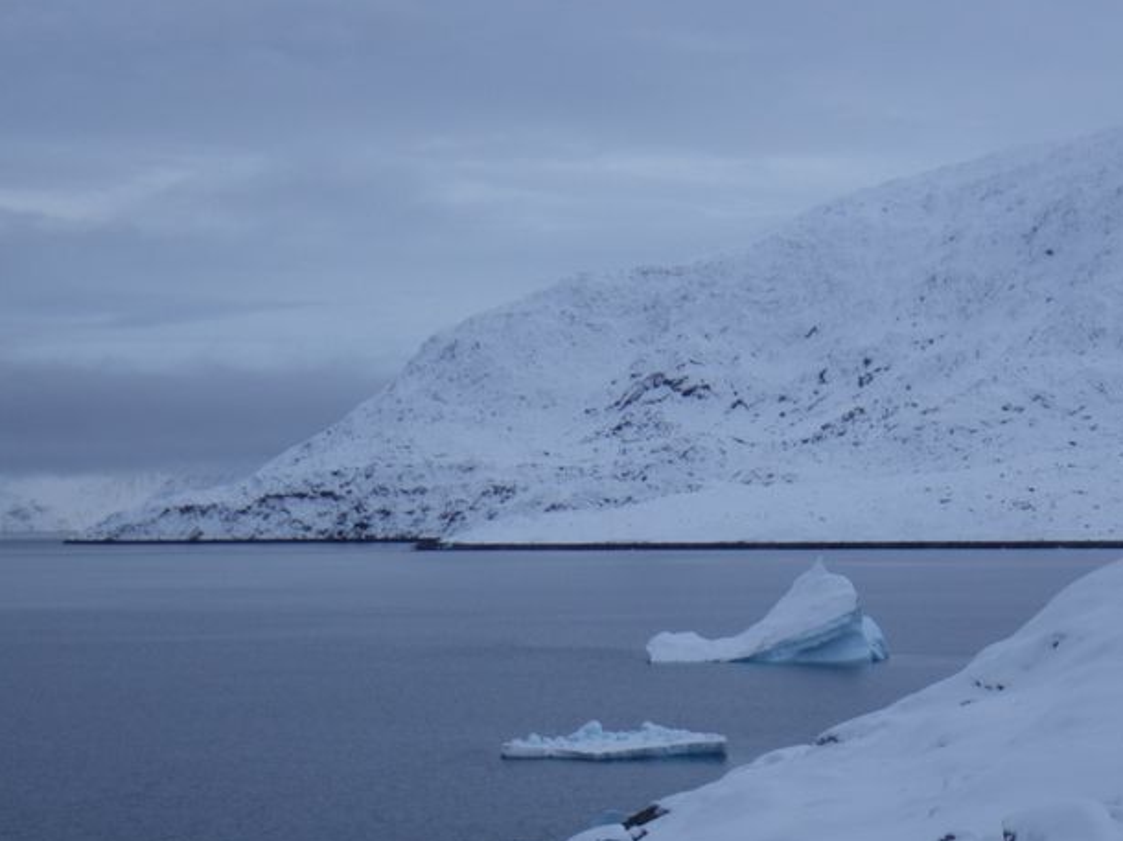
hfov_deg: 19.4
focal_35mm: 101
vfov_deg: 14.6
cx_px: 690
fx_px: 3275
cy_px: 504
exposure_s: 1/100
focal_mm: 13.7
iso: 125
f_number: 4.8
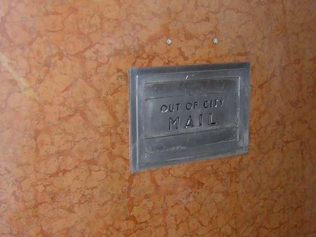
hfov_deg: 32.7
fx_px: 539
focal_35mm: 59
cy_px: 98
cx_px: 175
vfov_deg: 24.8
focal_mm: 4.7
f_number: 2.6
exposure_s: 1/60.1
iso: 133
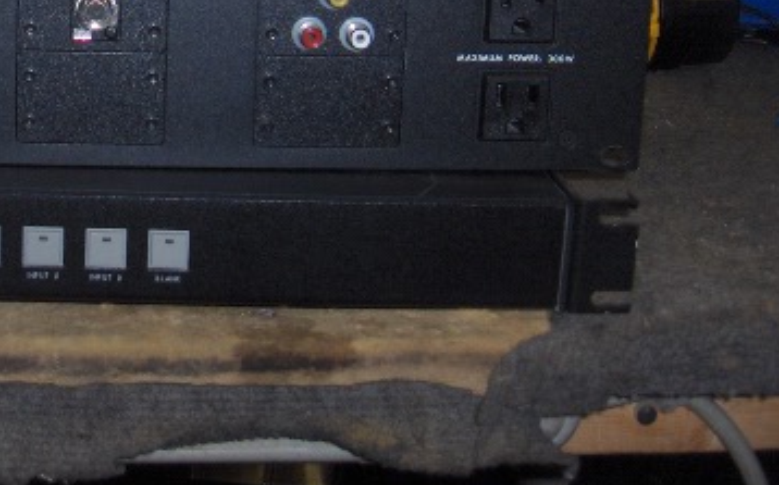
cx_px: 100
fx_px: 1570
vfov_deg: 17.1
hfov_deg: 27.0
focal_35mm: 74
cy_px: -13
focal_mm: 8
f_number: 2.8
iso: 100
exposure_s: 1/60
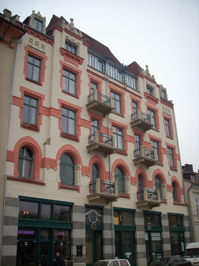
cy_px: 133
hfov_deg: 38.7
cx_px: 100
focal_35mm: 37
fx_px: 284
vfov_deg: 50.1
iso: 64
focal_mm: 6.2
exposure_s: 1/115
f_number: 2.8
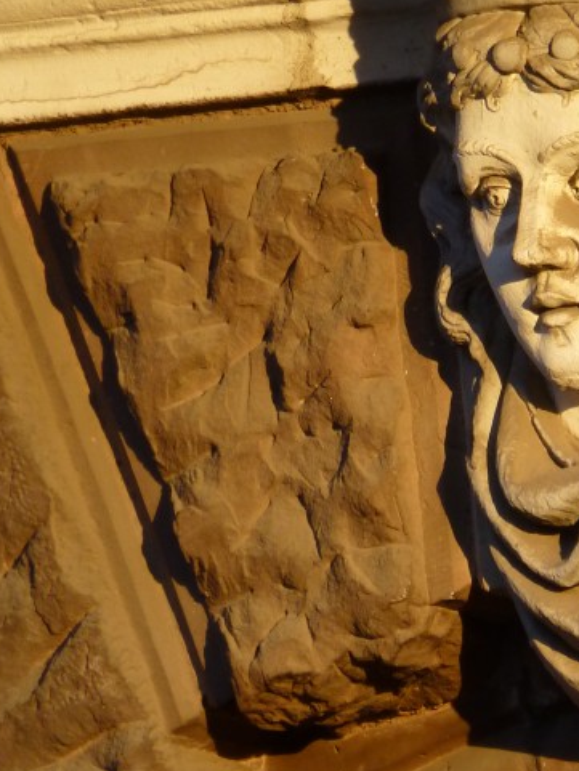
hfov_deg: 1.5
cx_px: 447
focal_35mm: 997
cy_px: 221
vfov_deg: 2.0
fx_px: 22225
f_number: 6.4
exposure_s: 1/125
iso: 160
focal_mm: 86
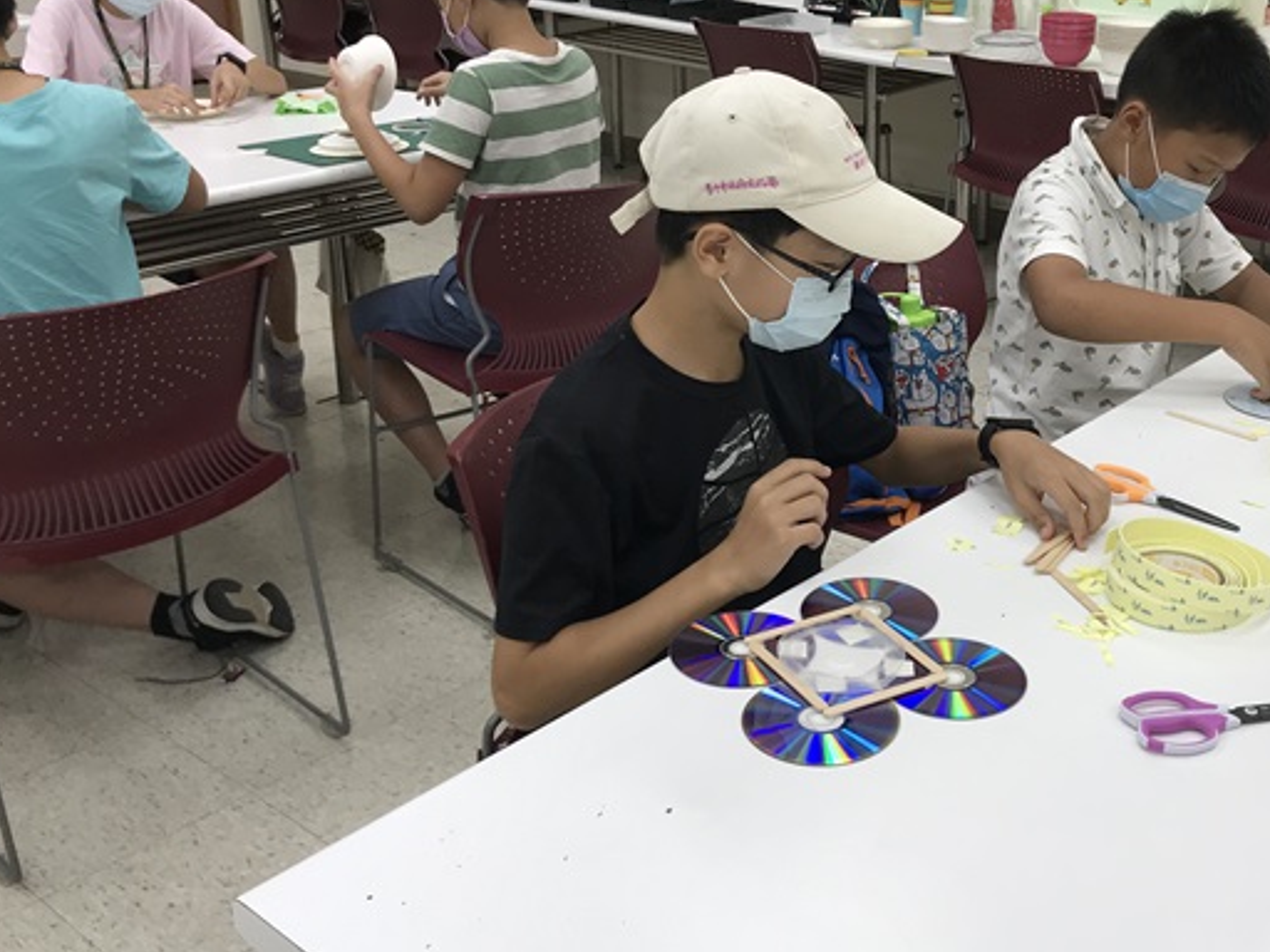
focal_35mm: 41
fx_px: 1504
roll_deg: -0.3
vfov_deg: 35.0
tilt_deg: -20.3
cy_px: 386
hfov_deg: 44.7
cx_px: 895
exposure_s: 1/120
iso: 32
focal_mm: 3.99
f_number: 1.8
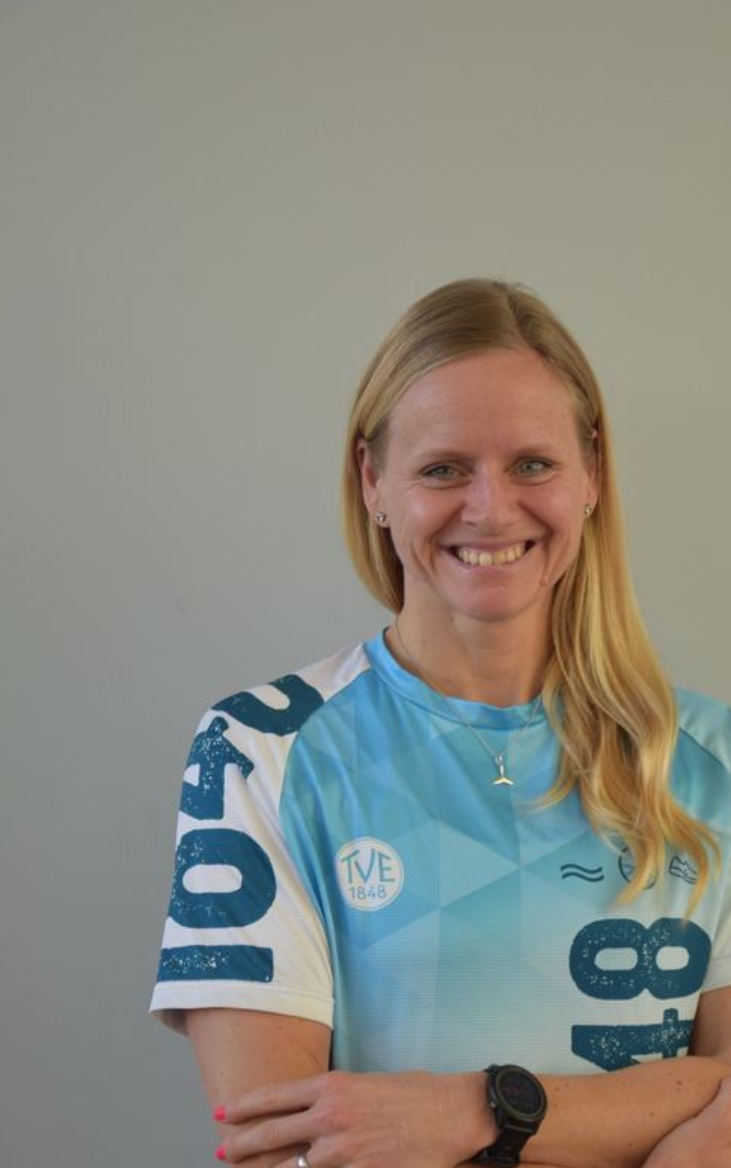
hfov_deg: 13.3
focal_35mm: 98
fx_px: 3121
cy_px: 702
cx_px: 469
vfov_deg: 21.2
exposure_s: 1/100
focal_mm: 52
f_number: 5
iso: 400
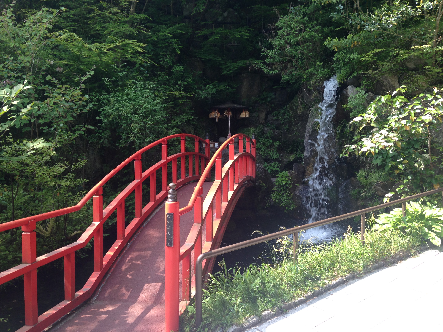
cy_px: 166
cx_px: 222
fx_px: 422
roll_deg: -0.5
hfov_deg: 55.4
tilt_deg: -2.6
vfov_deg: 42.9
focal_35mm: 33
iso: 50
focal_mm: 4.12
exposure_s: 1/188
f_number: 2.4
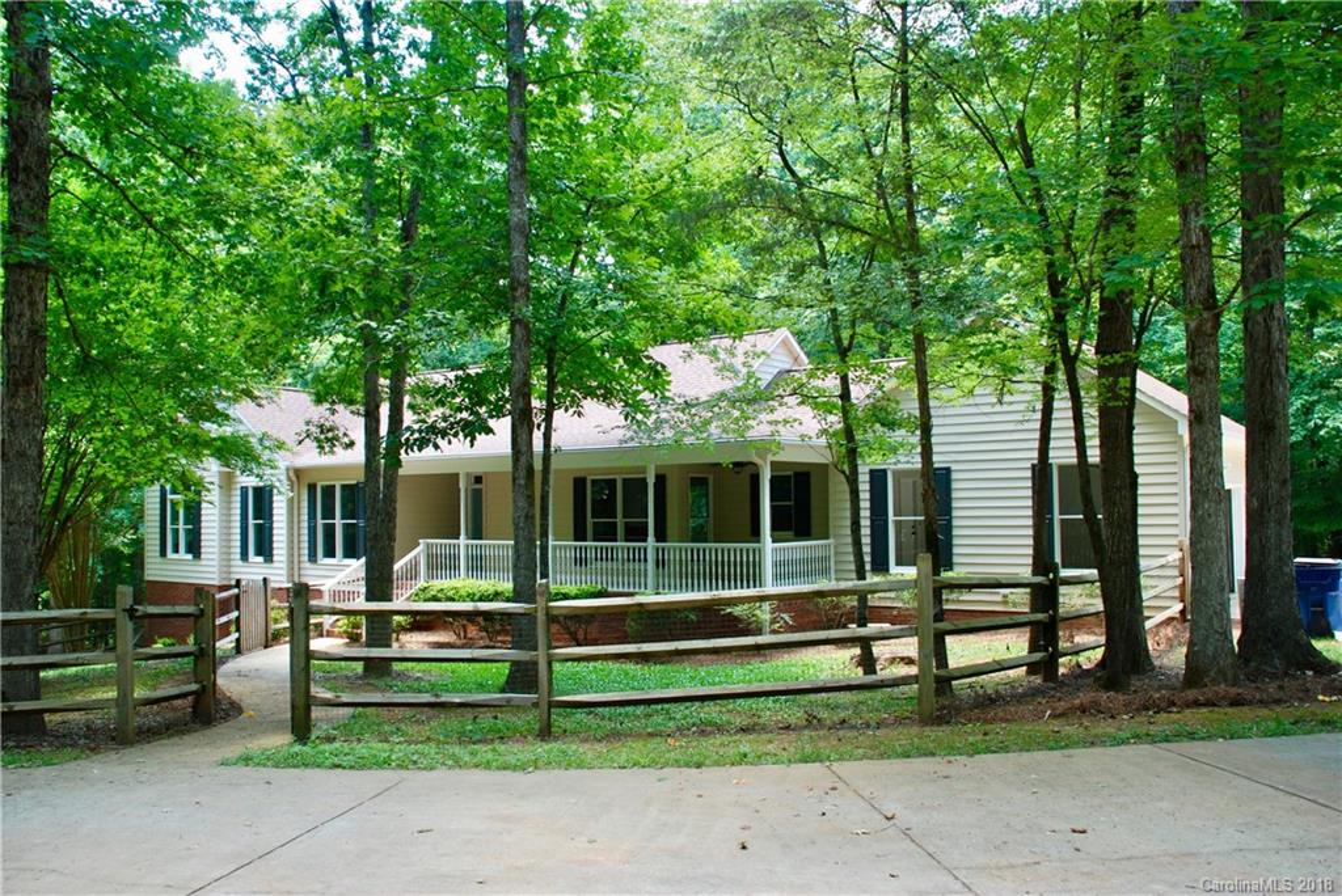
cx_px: 671
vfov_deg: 43.7
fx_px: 1119
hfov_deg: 61.9
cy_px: 448
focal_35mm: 30
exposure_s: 1/60
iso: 200
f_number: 3.8
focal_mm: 20
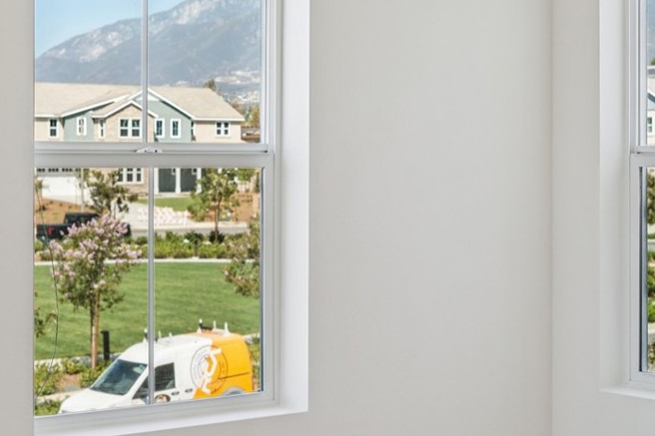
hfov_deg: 26.0
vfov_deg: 17.5
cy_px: 172
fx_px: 1419
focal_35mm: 78
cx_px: 284
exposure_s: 1/200
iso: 125
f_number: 5.6
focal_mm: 50
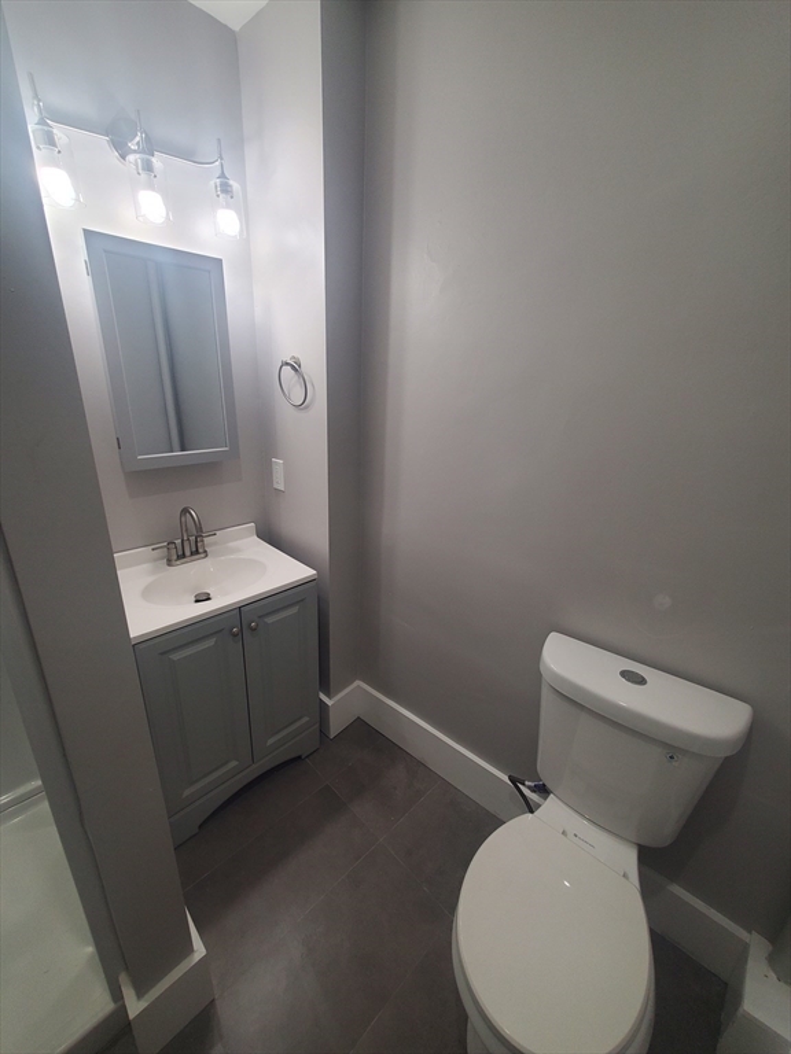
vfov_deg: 106.2
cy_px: 527
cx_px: 396
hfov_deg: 89.9
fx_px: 396
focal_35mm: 13
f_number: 2.2
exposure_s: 1/60
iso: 100
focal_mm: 1.8
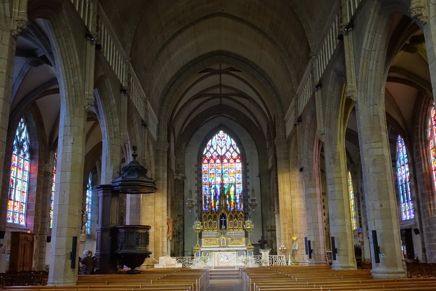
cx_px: 218
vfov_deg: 35.9
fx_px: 448
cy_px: 146
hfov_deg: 51.9
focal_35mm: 37
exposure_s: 1/10
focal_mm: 13.65
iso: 3200
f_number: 8
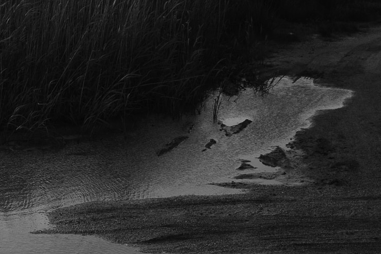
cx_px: -104
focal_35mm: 87
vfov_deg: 15.6
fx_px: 925
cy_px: 77
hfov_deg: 21.3
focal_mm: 21
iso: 100
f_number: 5.6
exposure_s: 1/1250
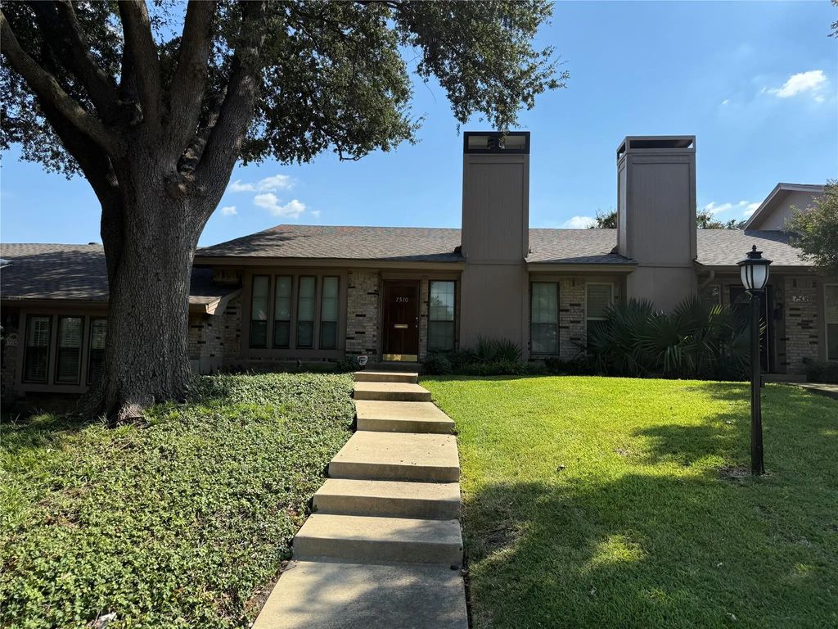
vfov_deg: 56.8
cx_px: 419
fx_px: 581
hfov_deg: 71.6
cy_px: 314
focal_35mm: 24
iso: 80
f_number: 1.78
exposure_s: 1/3021
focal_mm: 6.76
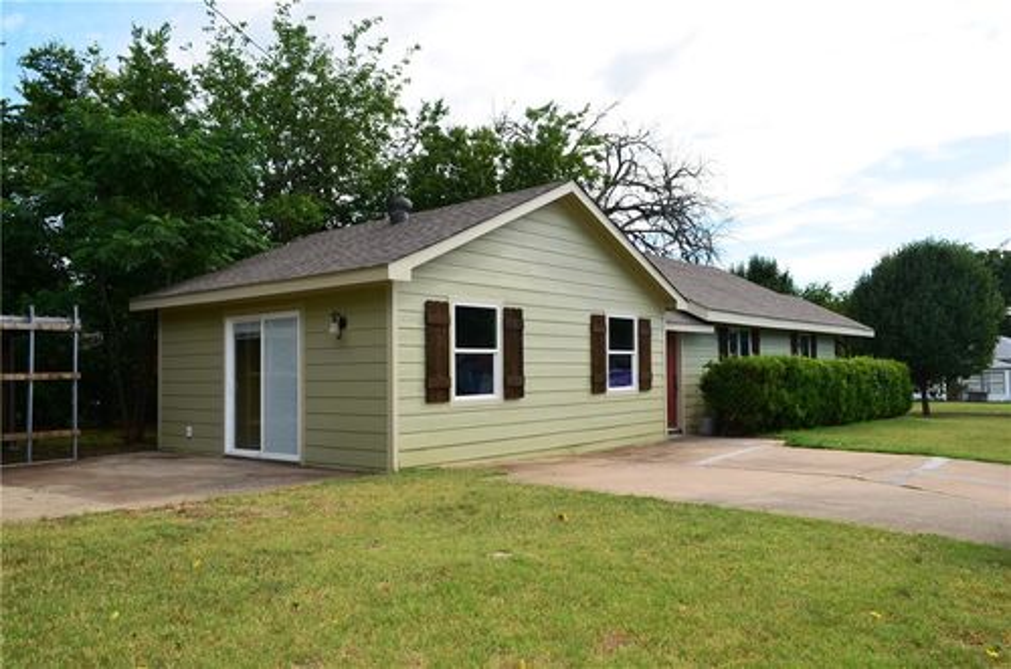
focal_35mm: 27
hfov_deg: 67.5
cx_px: 506
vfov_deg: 47.7
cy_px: 334
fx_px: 757
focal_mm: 18
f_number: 10
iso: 100
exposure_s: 1/80
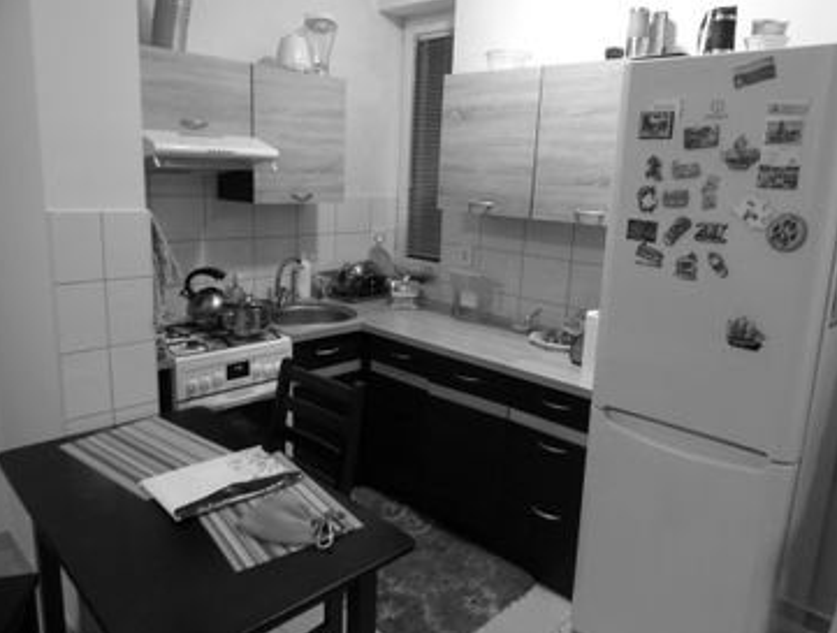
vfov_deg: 53.3
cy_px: 311
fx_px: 631
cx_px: 421
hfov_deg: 67.1
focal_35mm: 26
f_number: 3.3
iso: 400
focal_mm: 4.3
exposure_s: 1/8
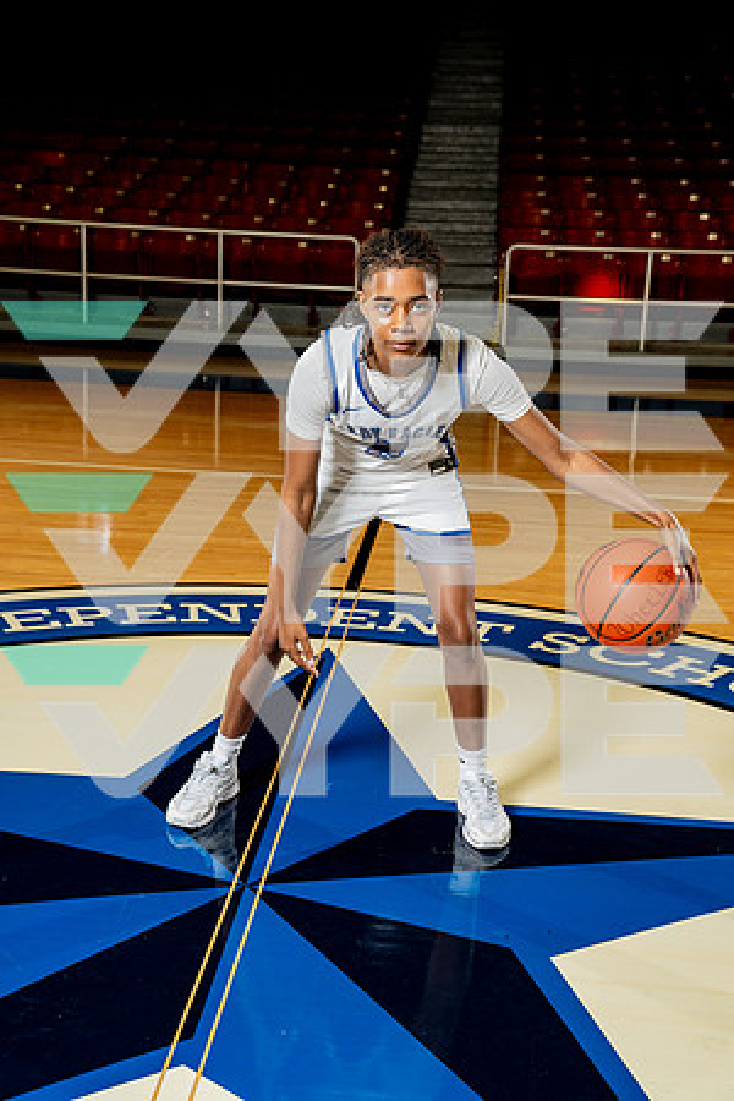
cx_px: 367
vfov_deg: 40.3
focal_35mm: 49
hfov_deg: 27.5
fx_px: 1498
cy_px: 550
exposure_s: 1/250
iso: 640
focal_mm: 49
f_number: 5.6
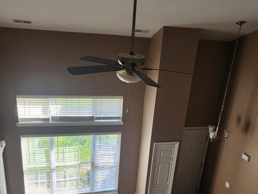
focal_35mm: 38
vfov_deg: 37.0
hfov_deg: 49.0
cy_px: 140
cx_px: 136
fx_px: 283
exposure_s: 1/180
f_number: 1.8
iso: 50
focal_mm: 6.4
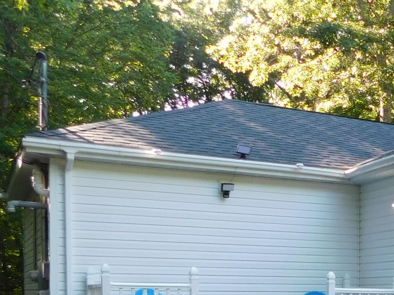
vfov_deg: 19.9
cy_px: 314
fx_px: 808
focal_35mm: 71
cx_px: 558
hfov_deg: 23.2
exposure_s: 1/80
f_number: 3
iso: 125
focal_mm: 4
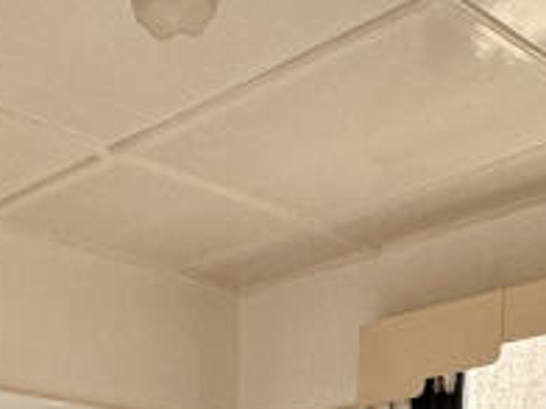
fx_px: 1151
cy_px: 776
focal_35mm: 73
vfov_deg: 16.3
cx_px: 47
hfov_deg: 25.8
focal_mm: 2.22
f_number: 2.2
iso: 100
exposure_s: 1/99
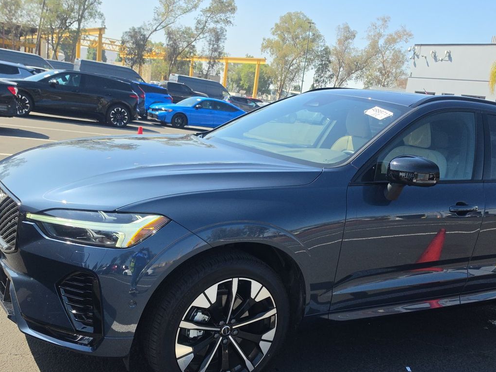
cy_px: 256
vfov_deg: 39.1
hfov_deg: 51.3
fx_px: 516
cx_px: 261
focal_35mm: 36
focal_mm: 6.5
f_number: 1.4
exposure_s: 1/4235
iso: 63
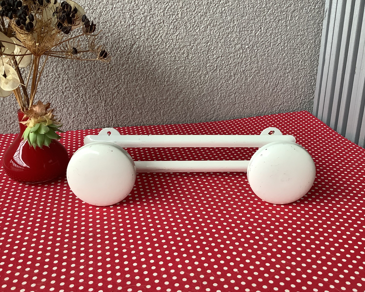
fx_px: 356
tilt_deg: -21.0
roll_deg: +0.0
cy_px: 149
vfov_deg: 44.5
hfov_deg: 54.2
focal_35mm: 33
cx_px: 189
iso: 80
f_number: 2.4
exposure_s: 1/100
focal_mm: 3.3
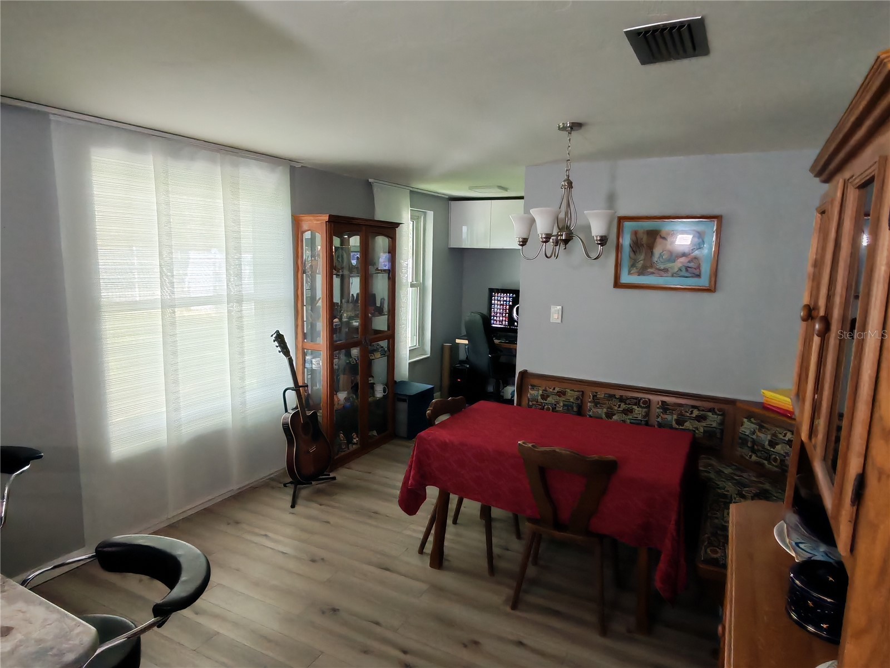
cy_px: 334
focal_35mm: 21
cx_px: 445
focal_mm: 1.96
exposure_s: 1/33
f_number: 2.2
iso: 160
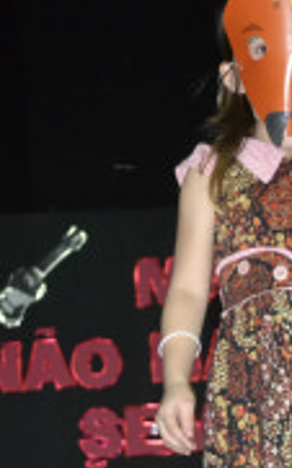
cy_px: 370
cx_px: 304
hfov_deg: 9.6
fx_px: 1720
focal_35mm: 135
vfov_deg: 15.4
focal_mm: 32
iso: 3200
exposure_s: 1/60
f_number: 4.2
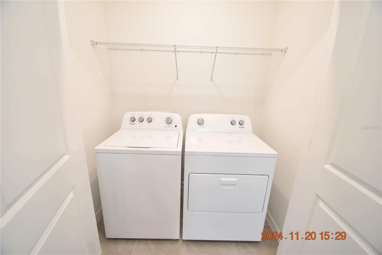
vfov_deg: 77.3
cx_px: 191
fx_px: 159
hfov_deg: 100.4
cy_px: 128
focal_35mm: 15
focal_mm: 10
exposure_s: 1/60
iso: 800
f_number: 4
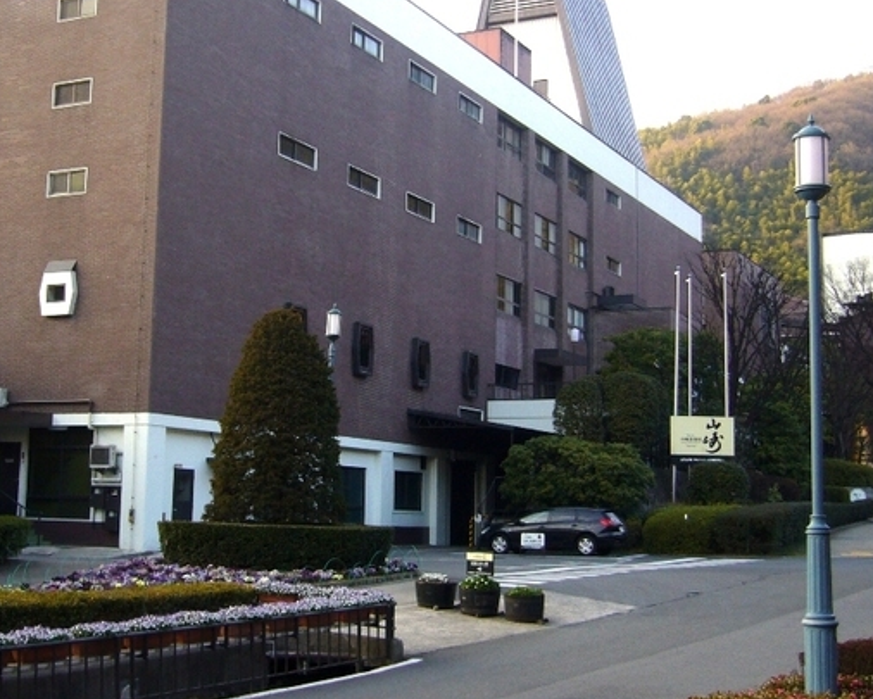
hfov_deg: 34.6
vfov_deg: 28.1
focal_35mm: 54
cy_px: 281
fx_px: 1395
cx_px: 352
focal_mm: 5.8
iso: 80
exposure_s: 1/160
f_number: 2.8
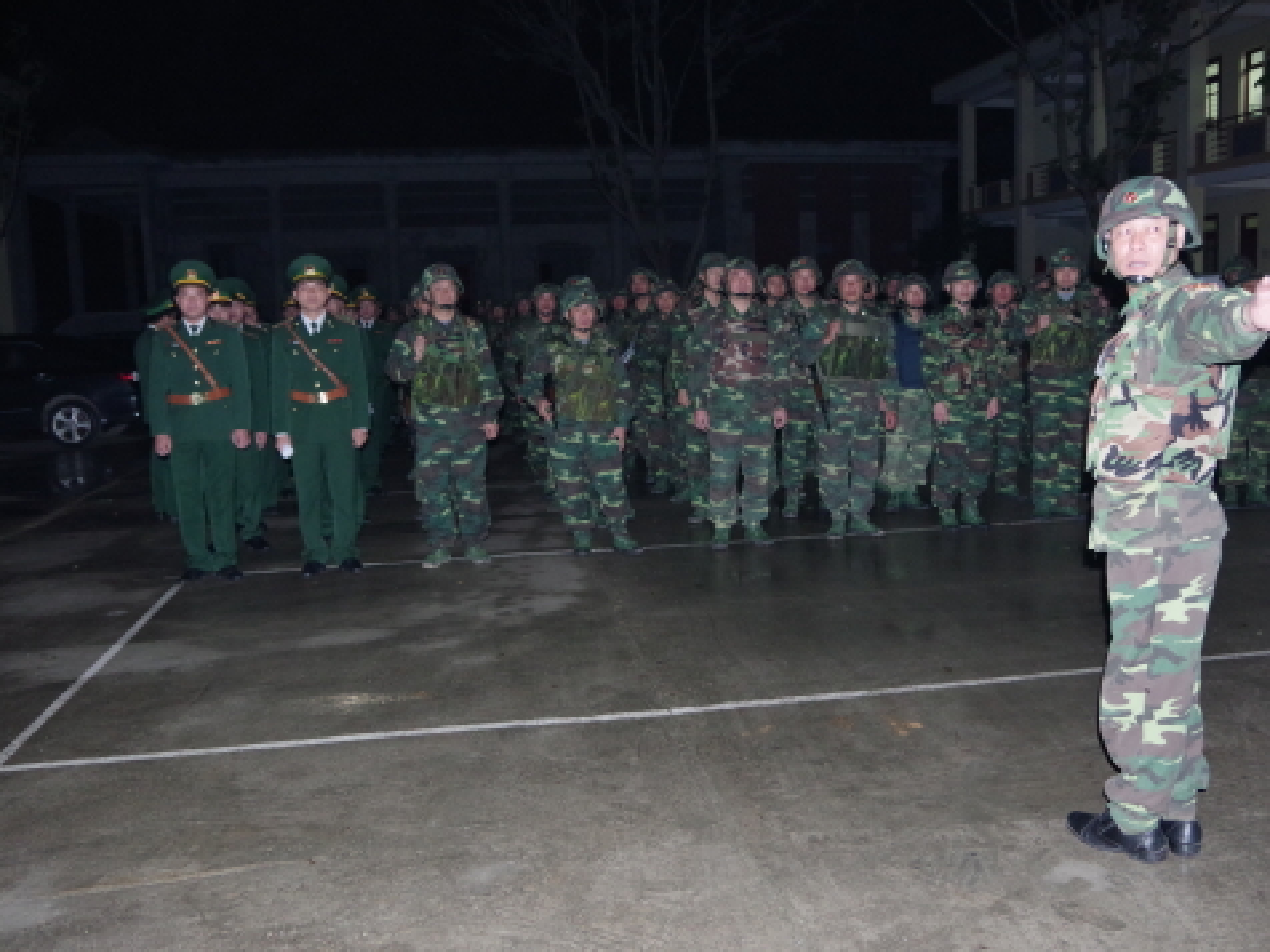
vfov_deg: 46.8
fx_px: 1101
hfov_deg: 59.9
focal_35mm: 30
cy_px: 477
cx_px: 691
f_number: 4.5
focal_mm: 18
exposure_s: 1/50
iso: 3200
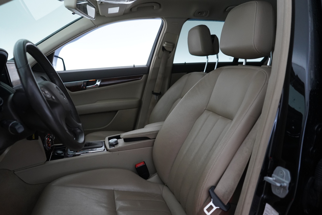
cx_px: 161
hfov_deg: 65.5
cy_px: 108
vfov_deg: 46.4
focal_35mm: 28
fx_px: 250
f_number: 3.5
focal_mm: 28
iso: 3200
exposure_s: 1/60
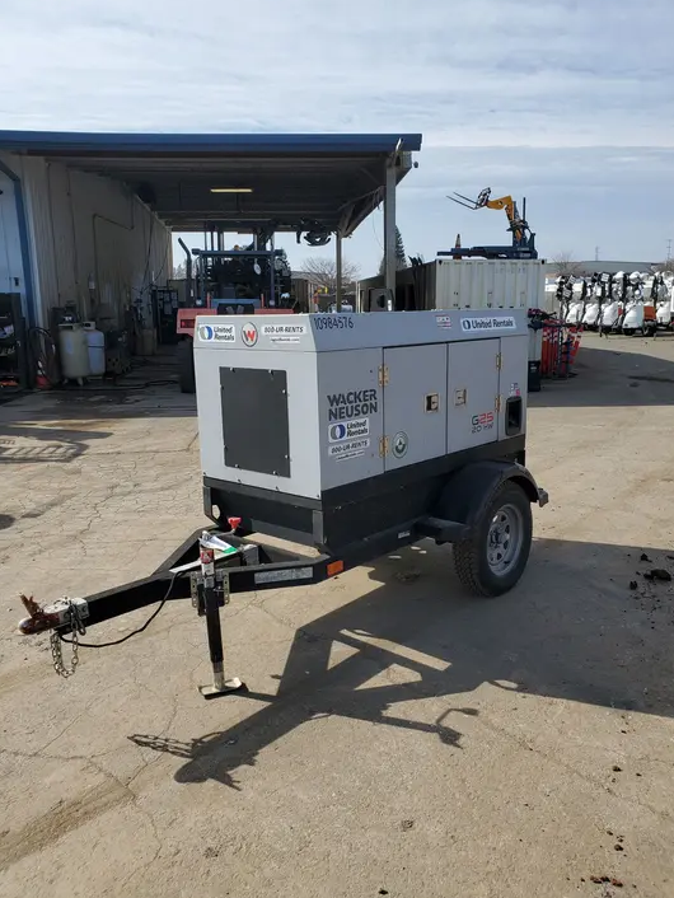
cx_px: 334
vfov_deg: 65.3
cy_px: 447
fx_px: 701
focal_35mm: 27
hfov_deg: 51.4
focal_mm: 4.3
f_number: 2.4
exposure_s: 1/1588
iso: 50
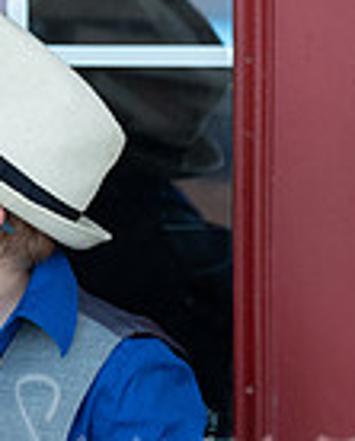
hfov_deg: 2.8
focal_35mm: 547
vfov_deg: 3.5
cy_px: 451
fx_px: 7160
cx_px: 10
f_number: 4.6
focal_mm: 119.5
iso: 800
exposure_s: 1/600
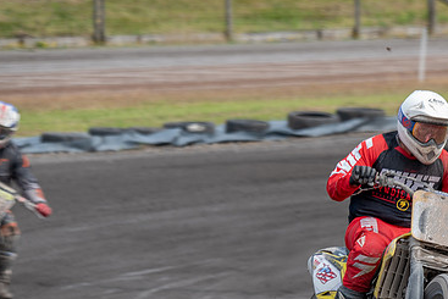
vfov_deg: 1.7
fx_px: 10071
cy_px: 298
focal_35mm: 809
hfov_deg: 2.5
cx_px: 427
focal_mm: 340
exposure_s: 1/250
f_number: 7.1
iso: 200
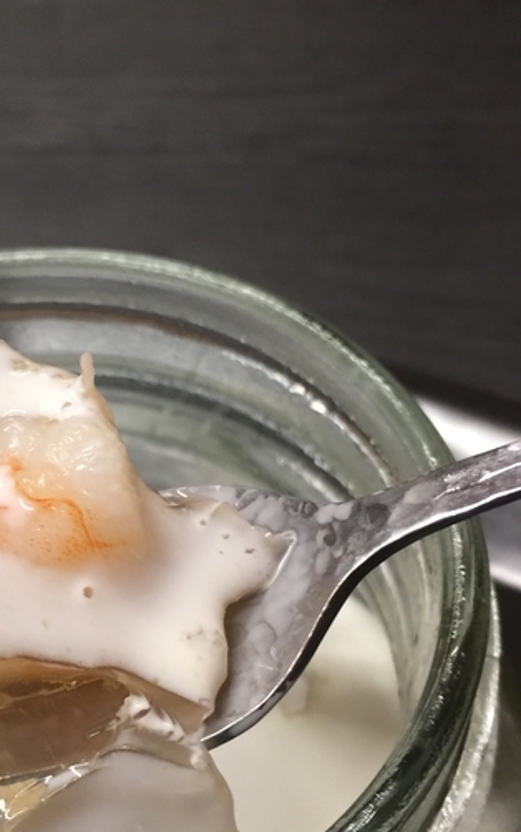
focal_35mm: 49
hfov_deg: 25.8
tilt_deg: -49.4
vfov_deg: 40.9
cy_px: 492
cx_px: 88
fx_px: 1113
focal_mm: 4.15
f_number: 2.2
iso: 64
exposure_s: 1/15
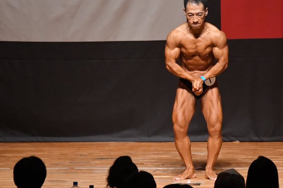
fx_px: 2860
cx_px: 171
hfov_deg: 5.7
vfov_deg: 3.8
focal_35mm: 364
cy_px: 87
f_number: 5.6
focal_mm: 190
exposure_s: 1/400
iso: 10000
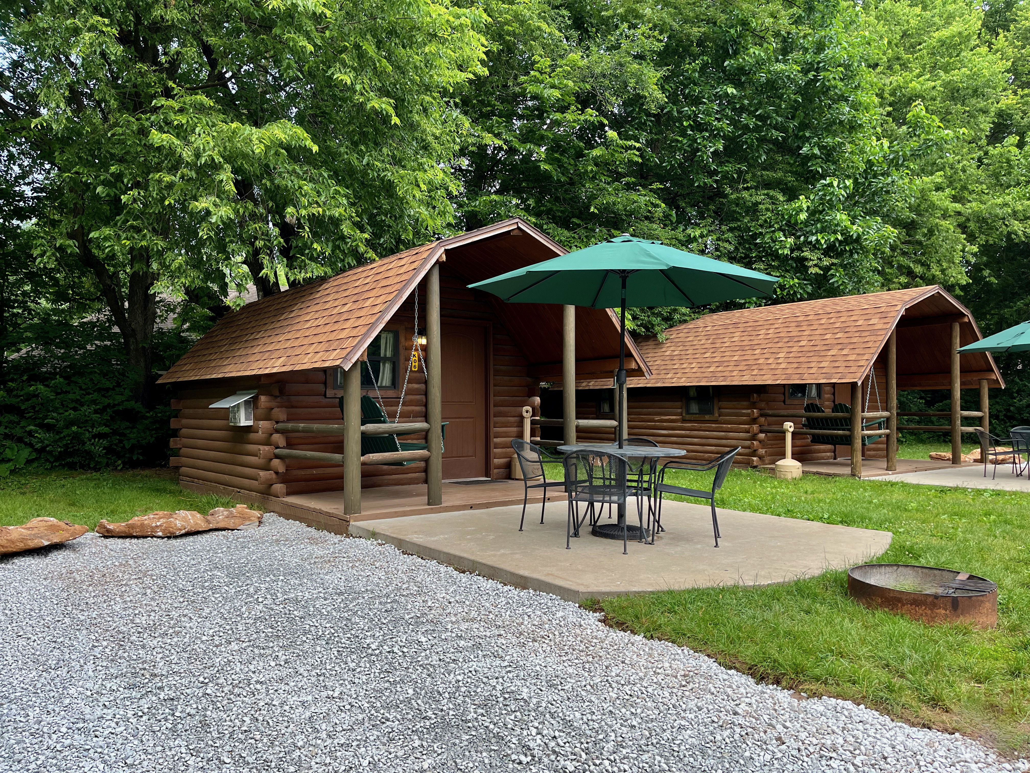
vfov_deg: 53.1
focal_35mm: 26
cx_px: 515
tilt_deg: +1.4
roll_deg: +0.3
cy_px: 386
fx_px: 774
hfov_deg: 67.3
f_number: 1.6
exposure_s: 1/368
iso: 50
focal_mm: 5.1
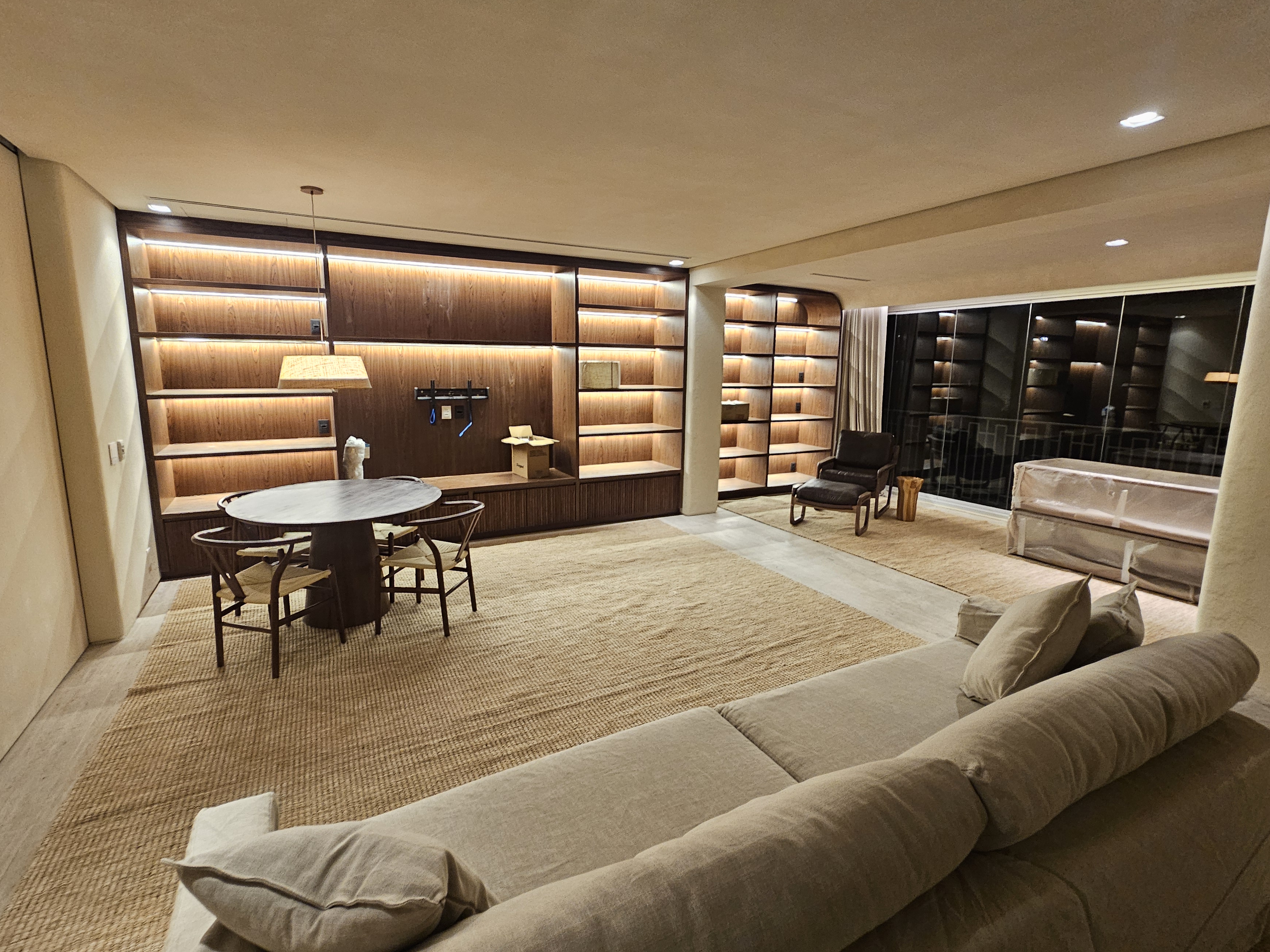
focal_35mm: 15
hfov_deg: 98.1
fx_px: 550
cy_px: 471
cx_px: 614
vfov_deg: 81.7
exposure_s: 1/30
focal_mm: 2.2
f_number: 2.2
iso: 320
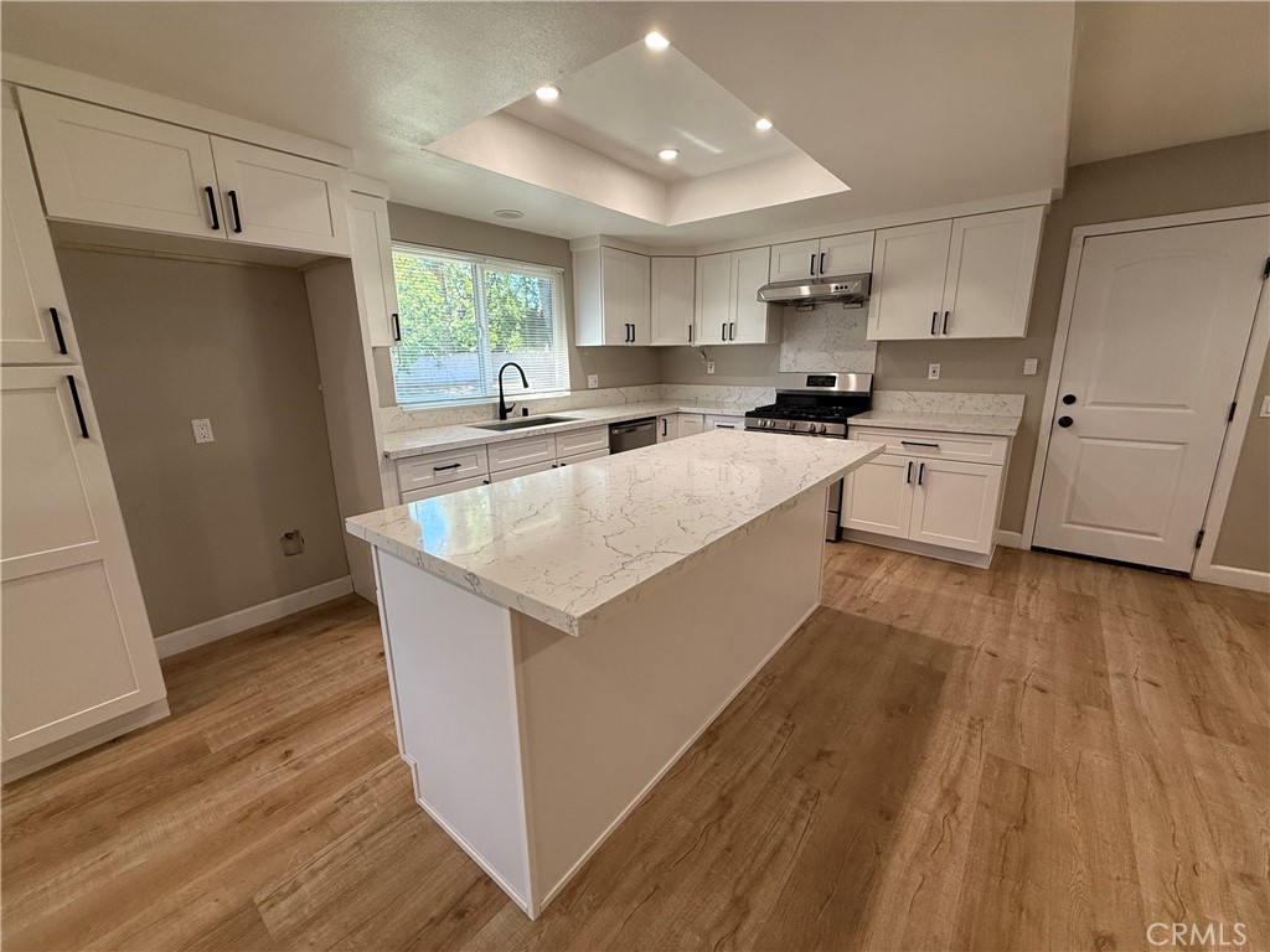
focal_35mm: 14
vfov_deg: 85.7
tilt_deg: -13.1
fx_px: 514
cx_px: 635
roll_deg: +0.3
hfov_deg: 102.1
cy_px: 476
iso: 100
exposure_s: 1/120
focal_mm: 2.22
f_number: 2.2
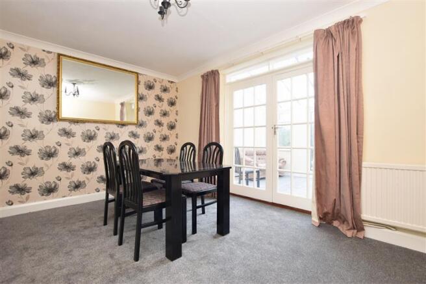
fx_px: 177
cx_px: 213
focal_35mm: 15
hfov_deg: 100.4
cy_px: 142
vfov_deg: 77.3
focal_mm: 10
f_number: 10
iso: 400
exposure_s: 1/13
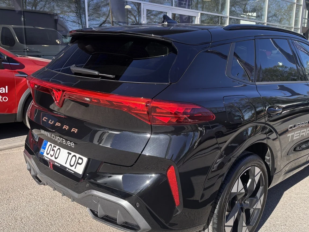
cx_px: 191
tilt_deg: -12.8
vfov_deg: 39.6
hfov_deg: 50.9
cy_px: 130
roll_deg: -1.1
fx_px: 321
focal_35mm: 36
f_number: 1.6
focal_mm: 5.96
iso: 50
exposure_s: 1/1311
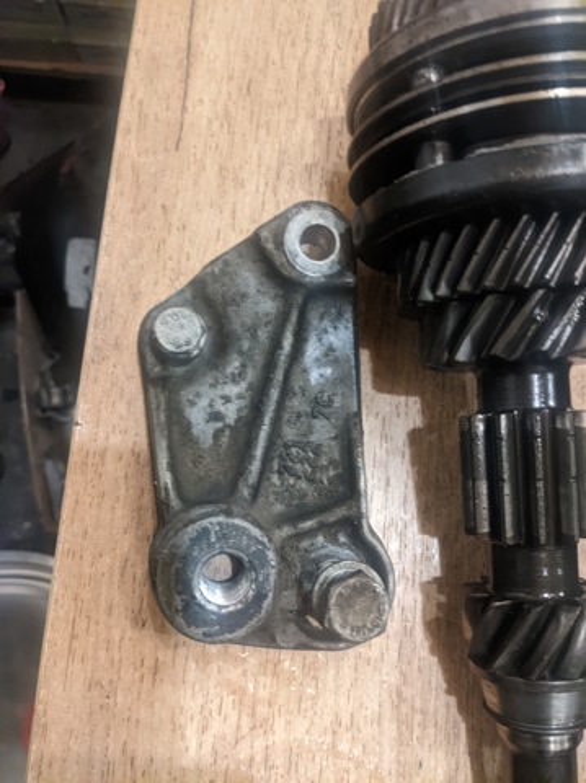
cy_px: 392
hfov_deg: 51.3
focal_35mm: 27
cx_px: 293
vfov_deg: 65.4
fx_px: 611
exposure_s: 1/33.3
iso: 1109
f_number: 1.8
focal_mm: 4.44
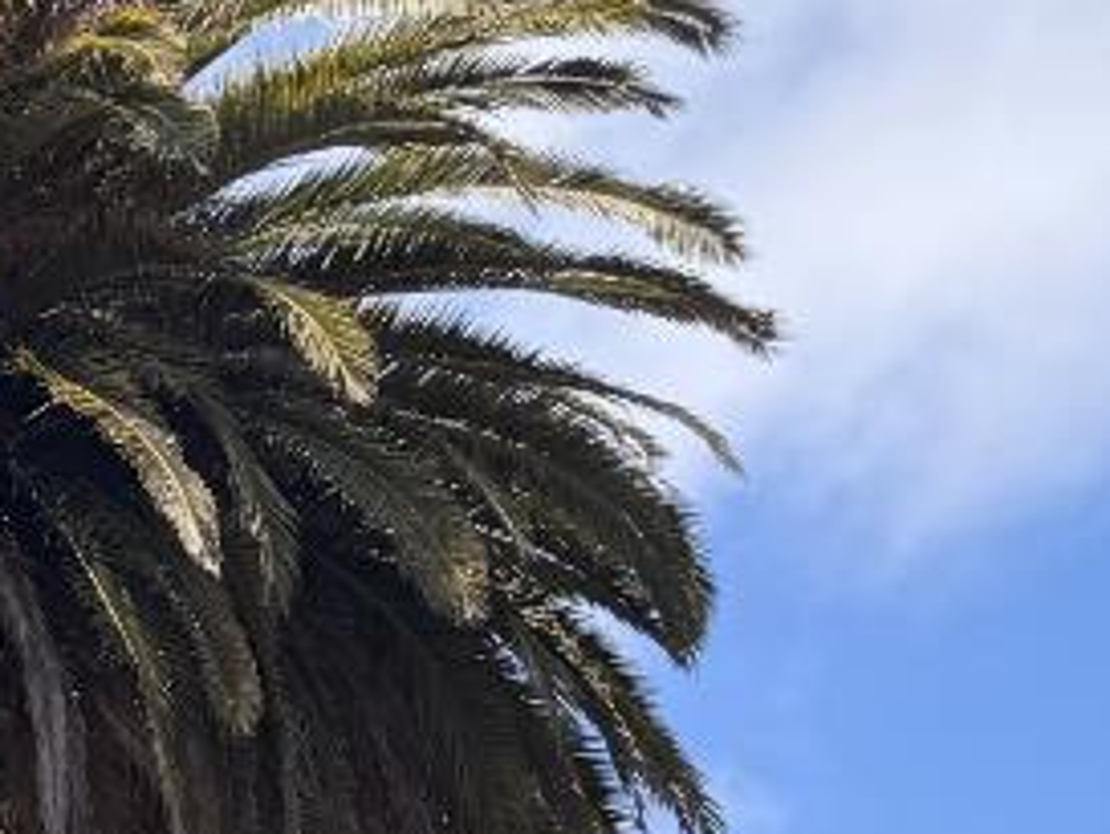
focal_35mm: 132
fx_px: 4235
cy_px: 1947
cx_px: -1671
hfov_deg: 11.8
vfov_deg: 10.0
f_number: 1.78
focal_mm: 6.76
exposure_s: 1/3279
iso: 80
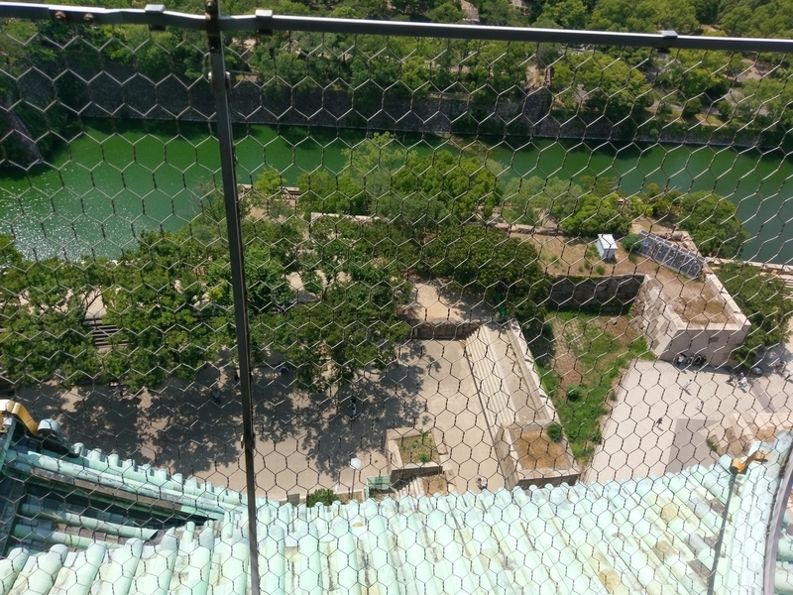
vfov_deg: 53.1
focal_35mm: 26
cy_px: 298
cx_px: 396
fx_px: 596
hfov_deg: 67.3
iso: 100
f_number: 1.8
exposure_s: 1/2824
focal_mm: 4.58
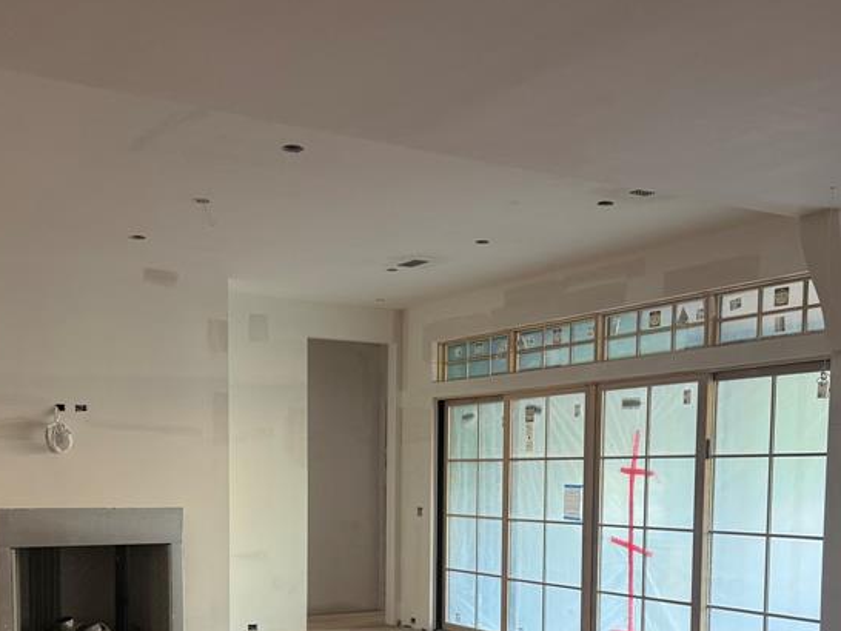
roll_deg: -0.3
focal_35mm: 45
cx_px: 399
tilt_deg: -4.2
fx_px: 1094
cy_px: 557
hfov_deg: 42.0
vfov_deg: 30.9
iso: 250
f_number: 1.78
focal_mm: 6.76
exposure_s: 1/60
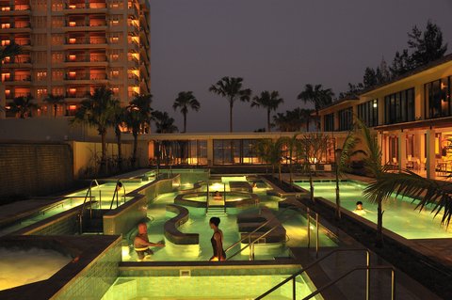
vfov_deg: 46.3
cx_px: 226
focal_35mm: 28
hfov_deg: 65.5
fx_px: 351
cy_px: 150
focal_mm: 28
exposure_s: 1/5
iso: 800
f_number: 7.1
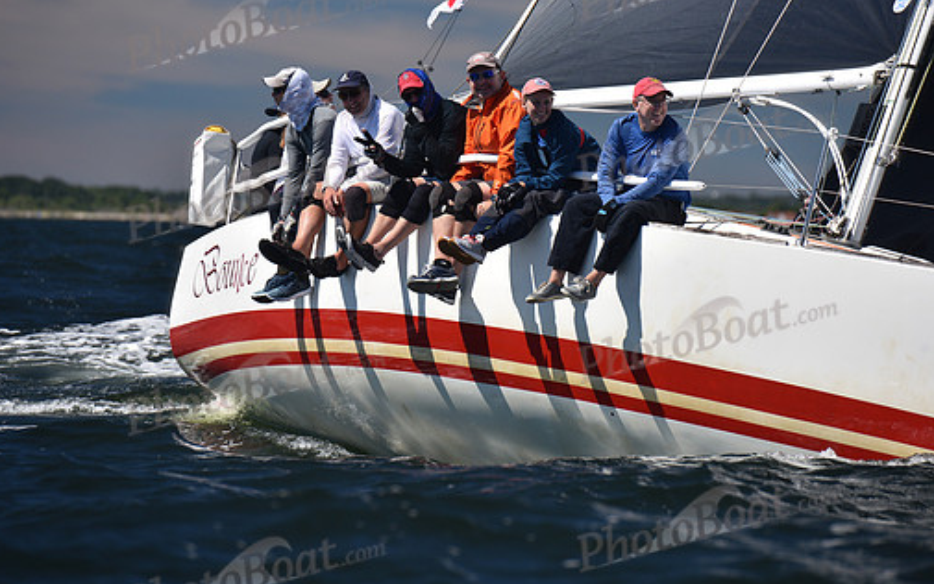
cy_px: 265
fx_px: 5958
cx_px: 483
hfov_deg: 9.0
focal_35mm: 234
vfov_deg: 5.6
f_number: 4.5
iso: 200
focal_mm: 200
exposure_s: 1/1000
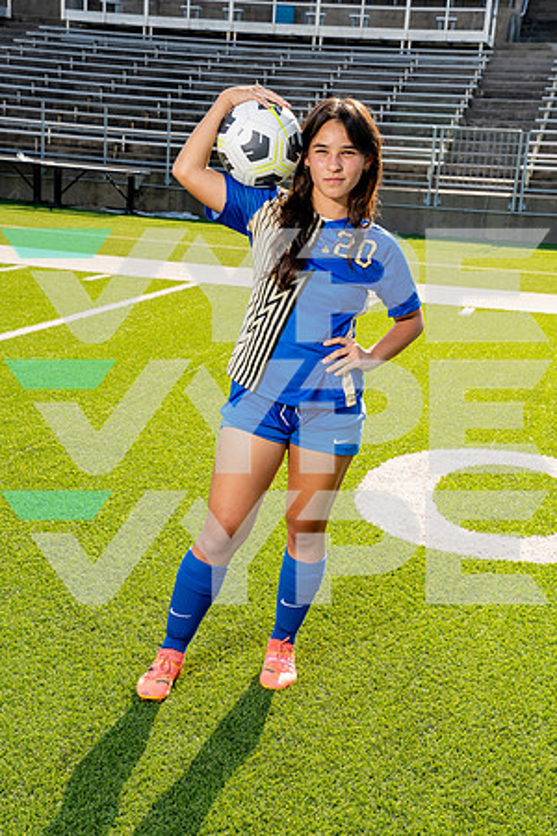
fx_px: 1323
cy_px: 418
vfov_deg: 35.1
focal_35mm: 57
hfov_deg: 23.8
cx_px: 278
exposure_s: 1/250
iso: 320
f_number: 10
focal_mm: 57
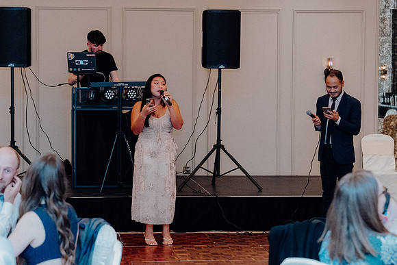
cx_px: 198
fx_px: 1158
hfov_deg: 19.5
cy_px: 132
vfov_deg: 13.0
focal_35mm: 105
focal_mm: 70
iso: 3200
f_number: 3.5
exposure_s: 1/160
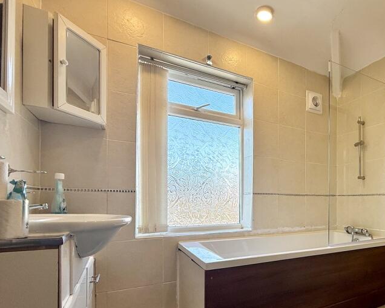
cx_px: 295
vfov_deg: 61.8
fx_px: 251
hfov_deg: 69.3
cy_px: 203
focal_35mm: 22
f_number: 2.2
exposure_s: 1/151
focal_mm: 2.22
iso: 64
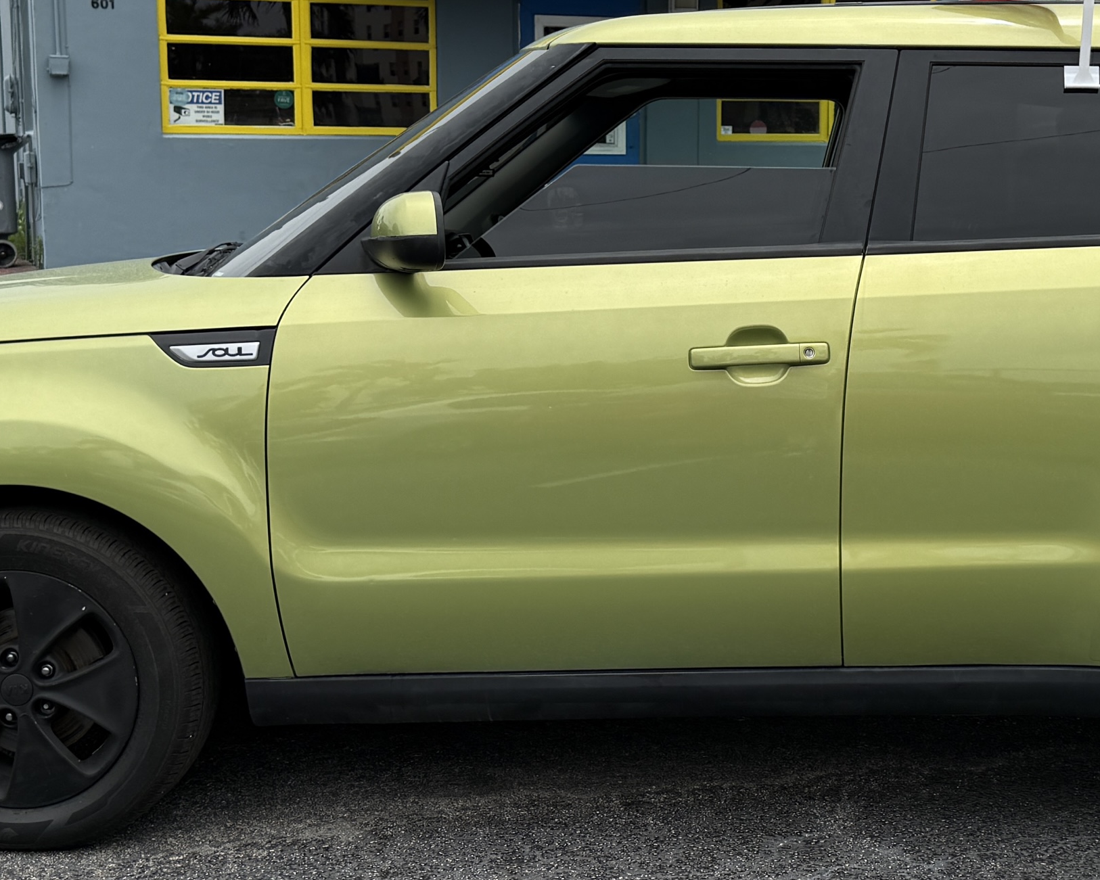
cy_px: 352
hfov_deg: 31.7
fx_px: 1921
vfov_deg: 25.8
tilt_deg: -6.2
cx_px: 742
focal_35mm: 59
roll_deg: -1.0
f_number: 1.78
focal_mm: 6.76
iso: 80
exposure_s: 1/5714
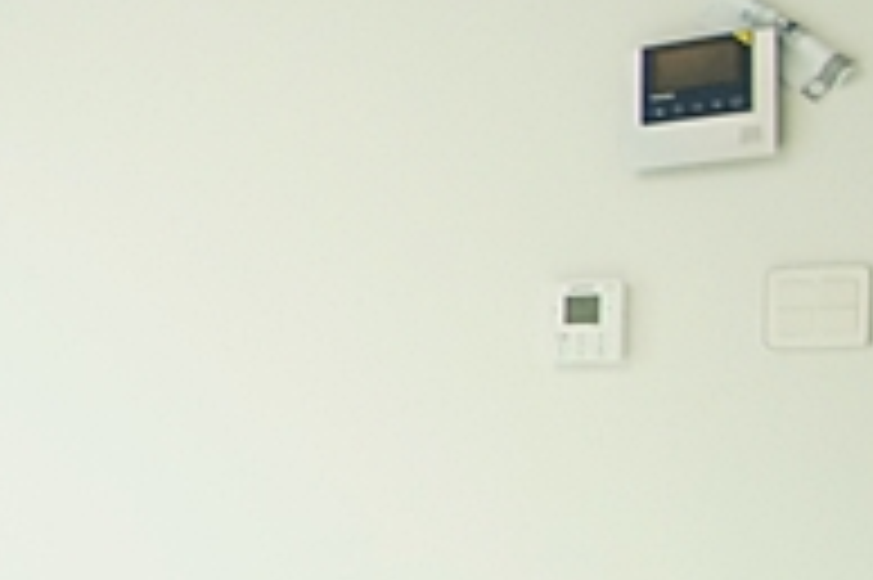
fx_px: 1502
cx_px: -716
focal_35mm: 62
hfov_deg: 21.1
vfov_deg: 21.8
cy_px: 382
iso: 800
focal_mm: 10
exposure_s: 1/500
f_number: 4
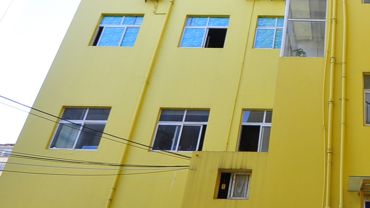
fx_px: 413
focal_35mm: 42
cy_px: 26
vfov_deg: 27.4
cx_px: 349
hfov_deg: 43.1
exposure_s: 1/25
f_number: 8
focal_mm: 13
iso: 200
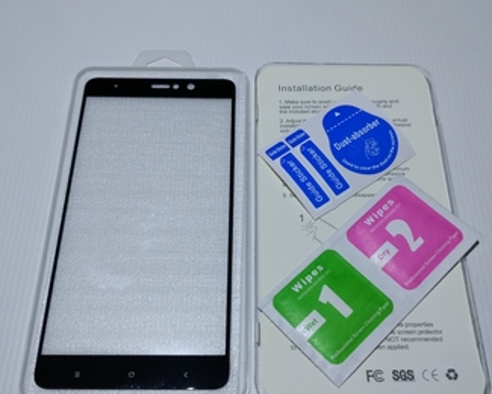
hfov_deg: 50.3
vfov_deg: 41.1
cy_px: 224
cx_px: 250
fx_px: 524
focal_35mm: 36
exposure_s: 1/50
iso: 347
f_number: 2
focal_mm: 4.12
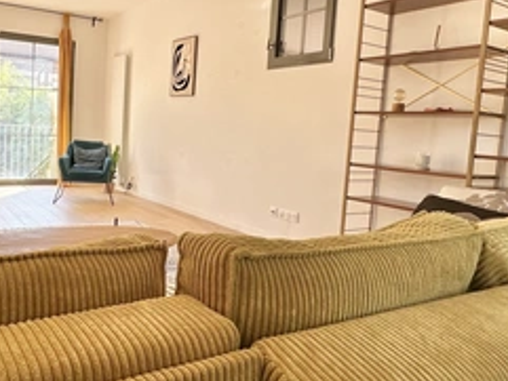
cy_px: 162
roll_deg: -3.3
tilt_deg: -3.9
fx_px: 455
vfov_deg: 45.3
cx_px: 140
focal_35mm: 31
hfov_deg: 56.1
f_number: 2.2
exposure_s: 1/129
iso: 40
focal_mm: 2.22
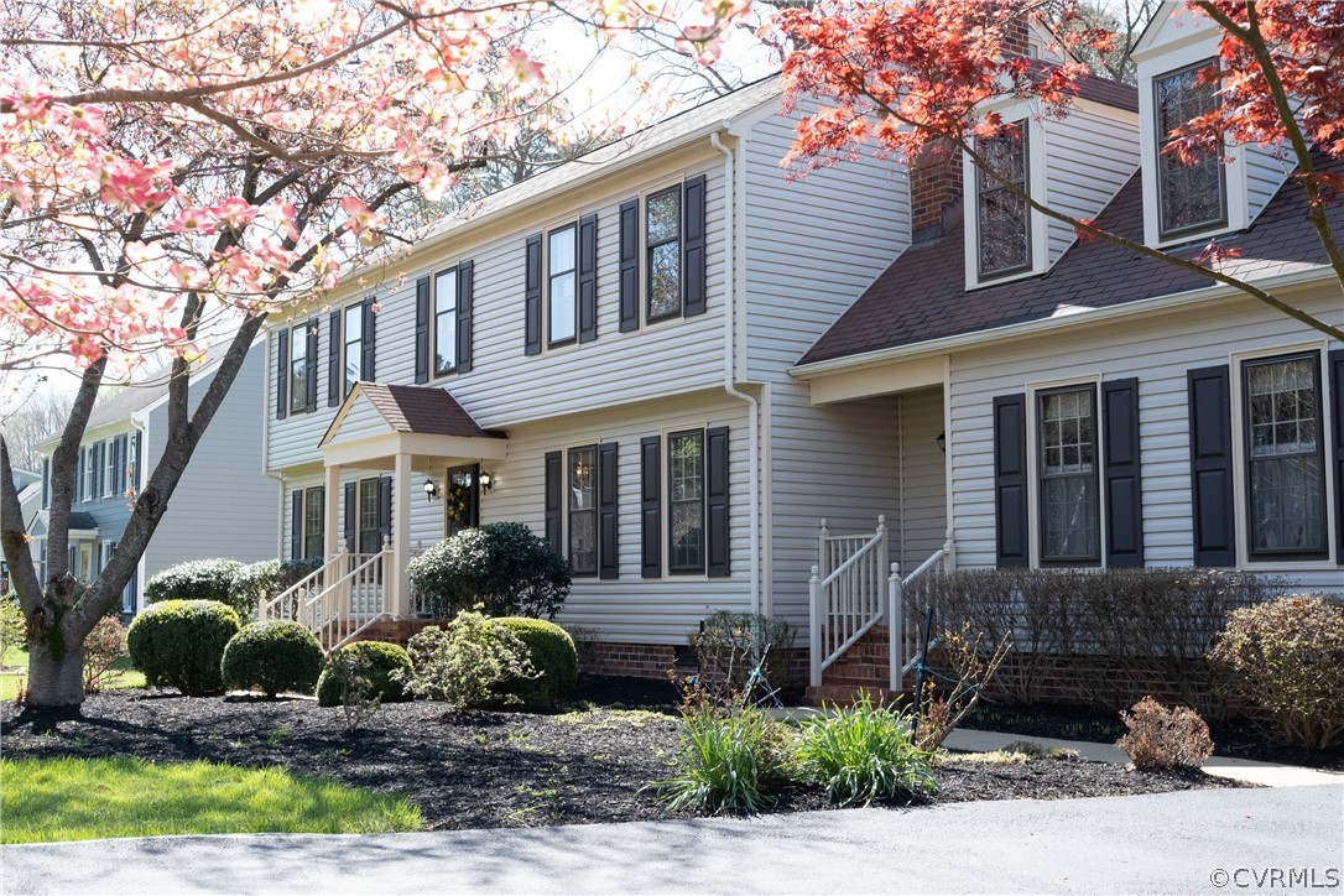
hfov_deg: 47.4
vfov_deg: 32.6
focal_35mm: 41
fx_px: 1531
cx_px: 672
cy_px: 448
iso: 640
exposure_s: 1/200
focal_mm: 27
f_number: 9
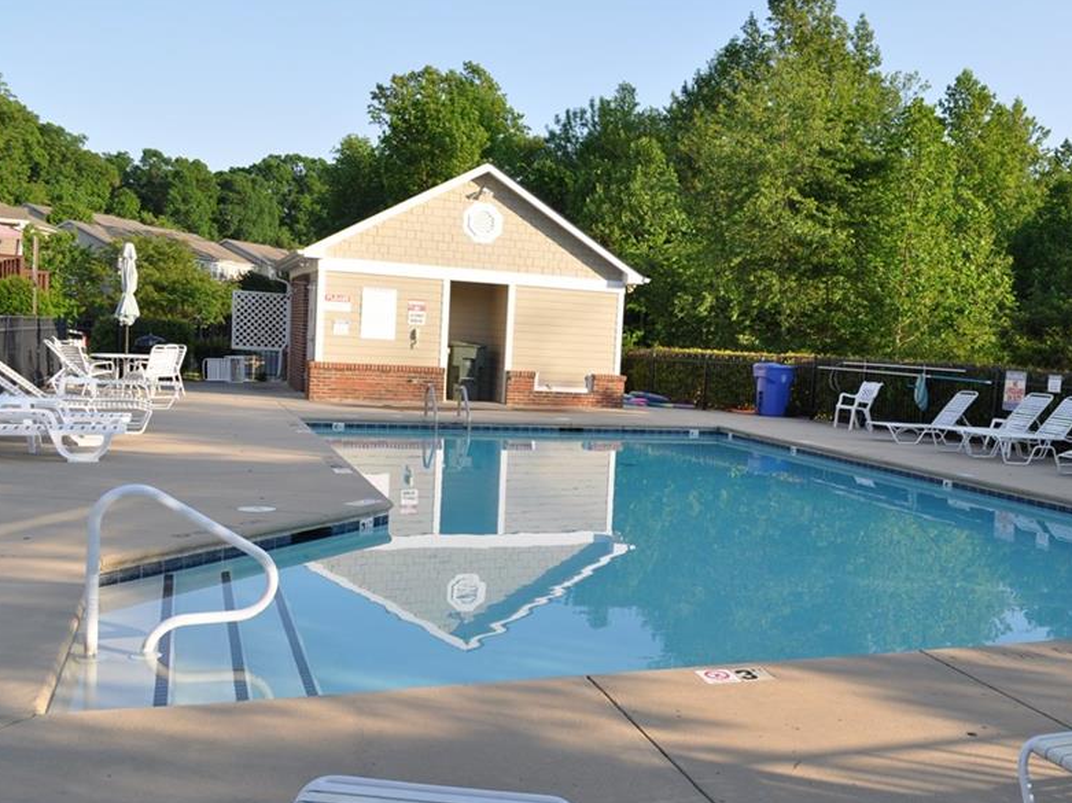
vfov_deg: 41.8
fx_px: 1052
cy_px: 417
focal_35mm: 34
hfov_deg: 53.4
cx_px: 671
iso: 200
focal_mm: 18
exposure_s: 1/250
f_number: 8
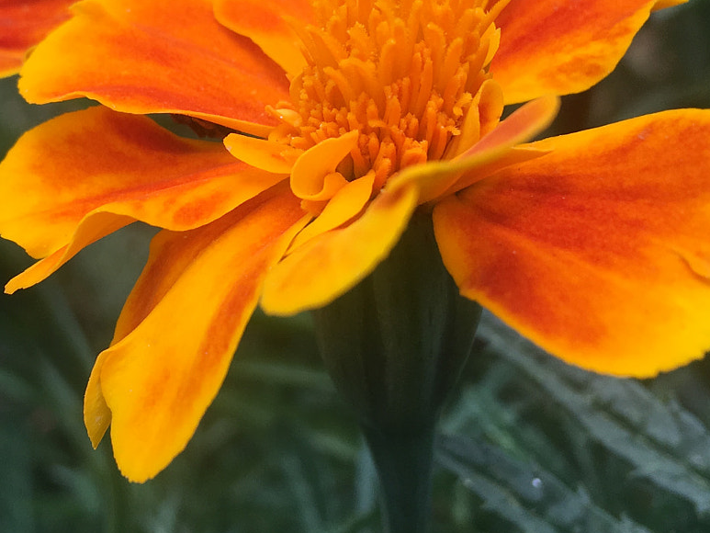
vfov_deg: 24.3
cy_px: 177
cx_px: 220
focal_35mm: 60
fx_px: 1231
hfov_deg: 31.8
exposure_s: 1/184
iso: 25
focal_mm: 4.15
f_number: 2.2
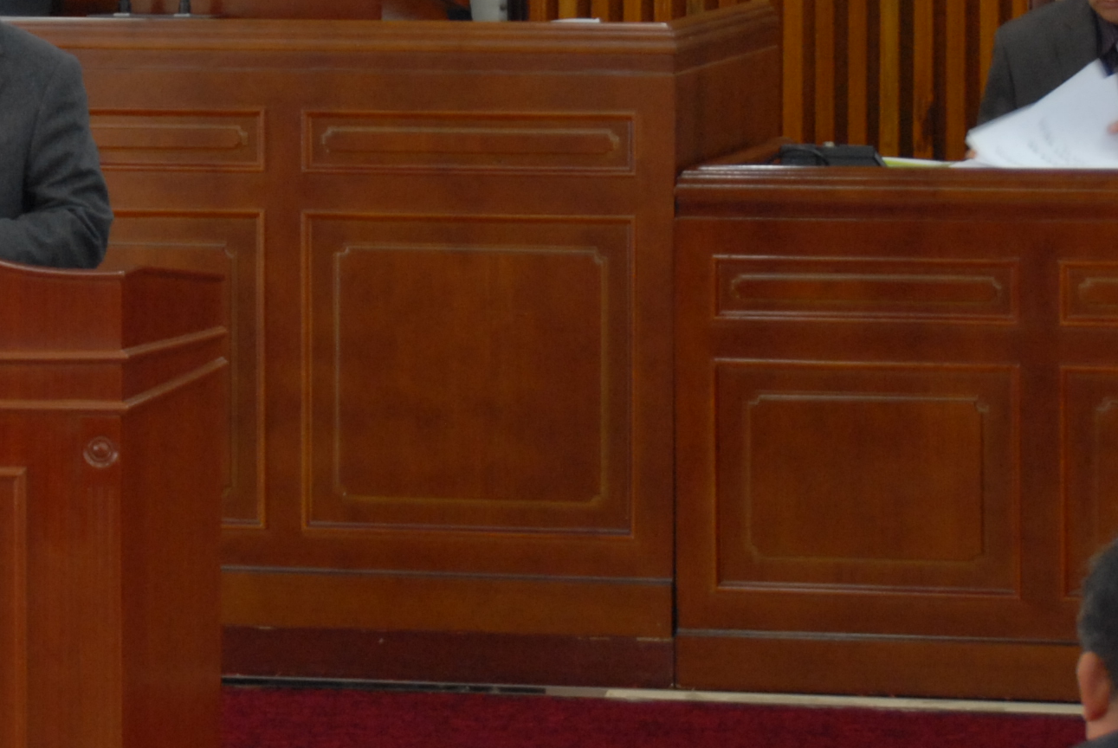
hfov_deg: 7.6
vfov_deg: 5.1
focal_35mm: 270
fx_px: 8394
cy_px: 195
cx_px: 38
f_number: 4.8
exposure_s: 1/25
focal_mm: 60
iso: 400
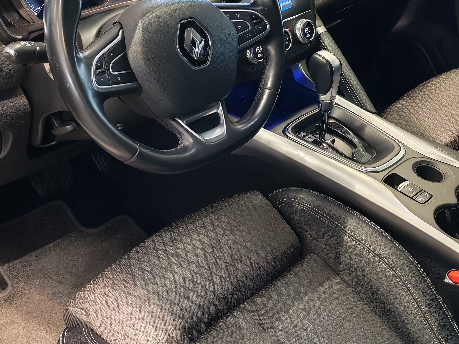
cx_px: 208
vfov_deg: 29.3
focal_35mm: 49
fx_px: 650
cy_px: 94
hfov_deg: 38.9
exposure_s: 1/100
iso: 648
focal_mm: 6.12
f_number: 1.9
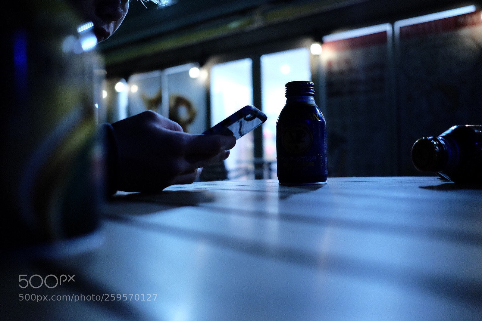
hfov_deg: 54.4
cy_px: 160
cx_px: 241
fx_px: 469
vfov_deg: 37.9
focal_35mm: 35
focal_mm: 23
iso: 5000
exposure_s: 1/500
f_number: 2.2
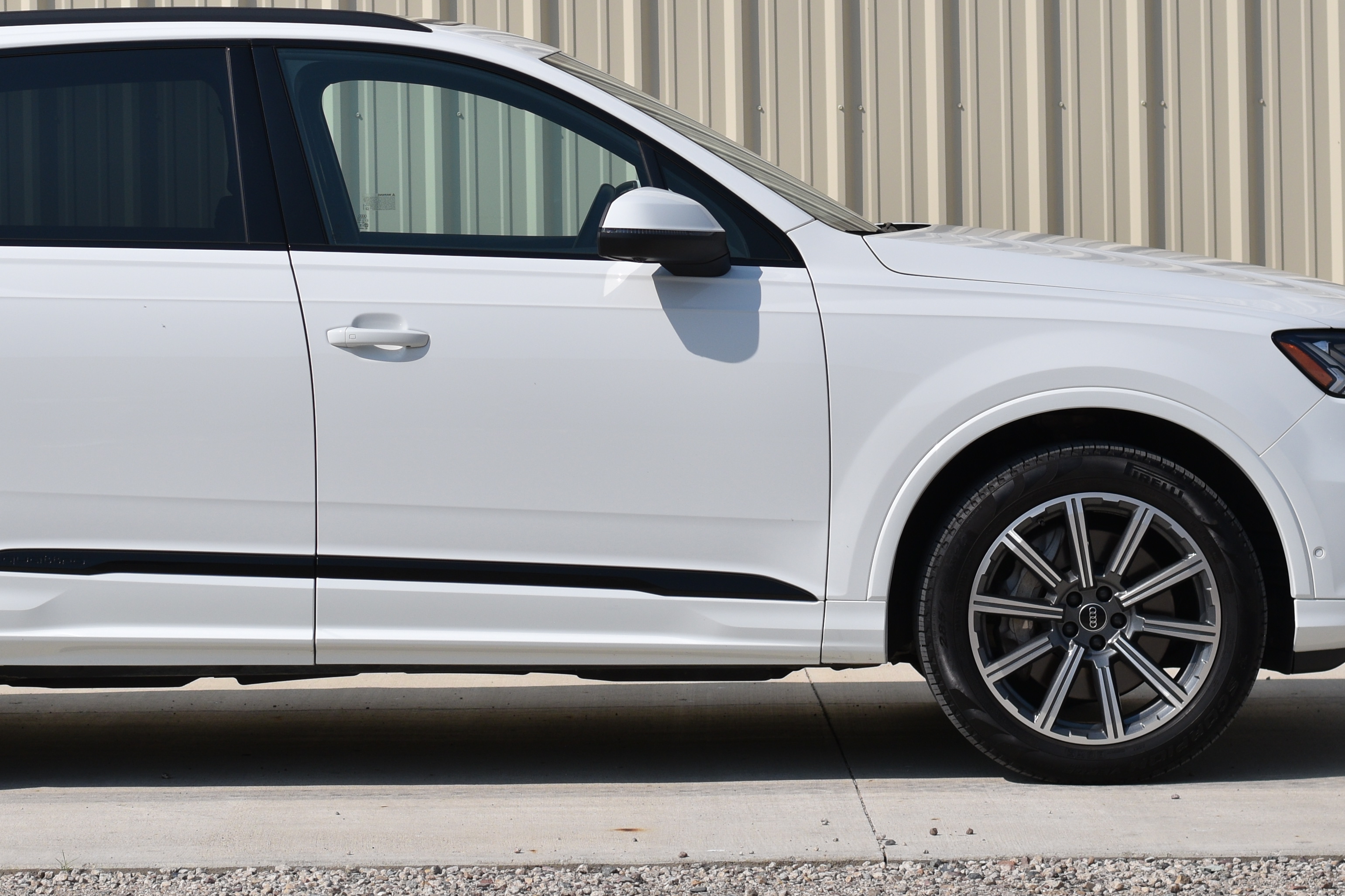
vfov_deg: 9.4
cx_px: 353
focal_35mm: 146
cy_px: 223
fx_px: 5455
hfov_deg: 14.0
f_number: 4.5
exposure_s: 1/4000
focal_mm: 50
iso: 125
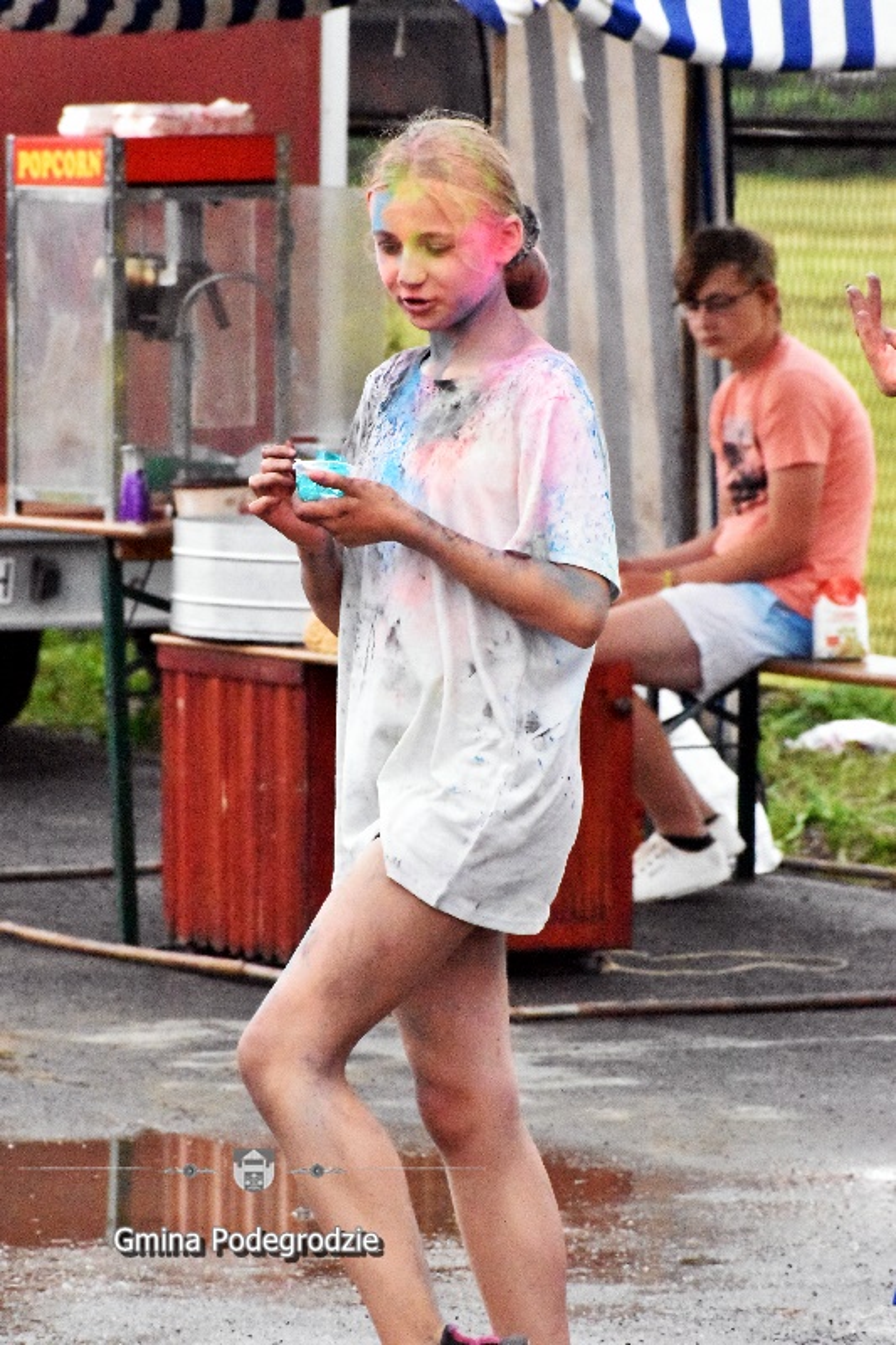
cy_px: 672
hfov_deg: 5.0
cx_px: 448
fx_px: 10364
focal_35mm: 278
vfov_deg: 7.4
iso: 25600
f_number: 11
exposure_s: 1/4000
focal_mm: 185
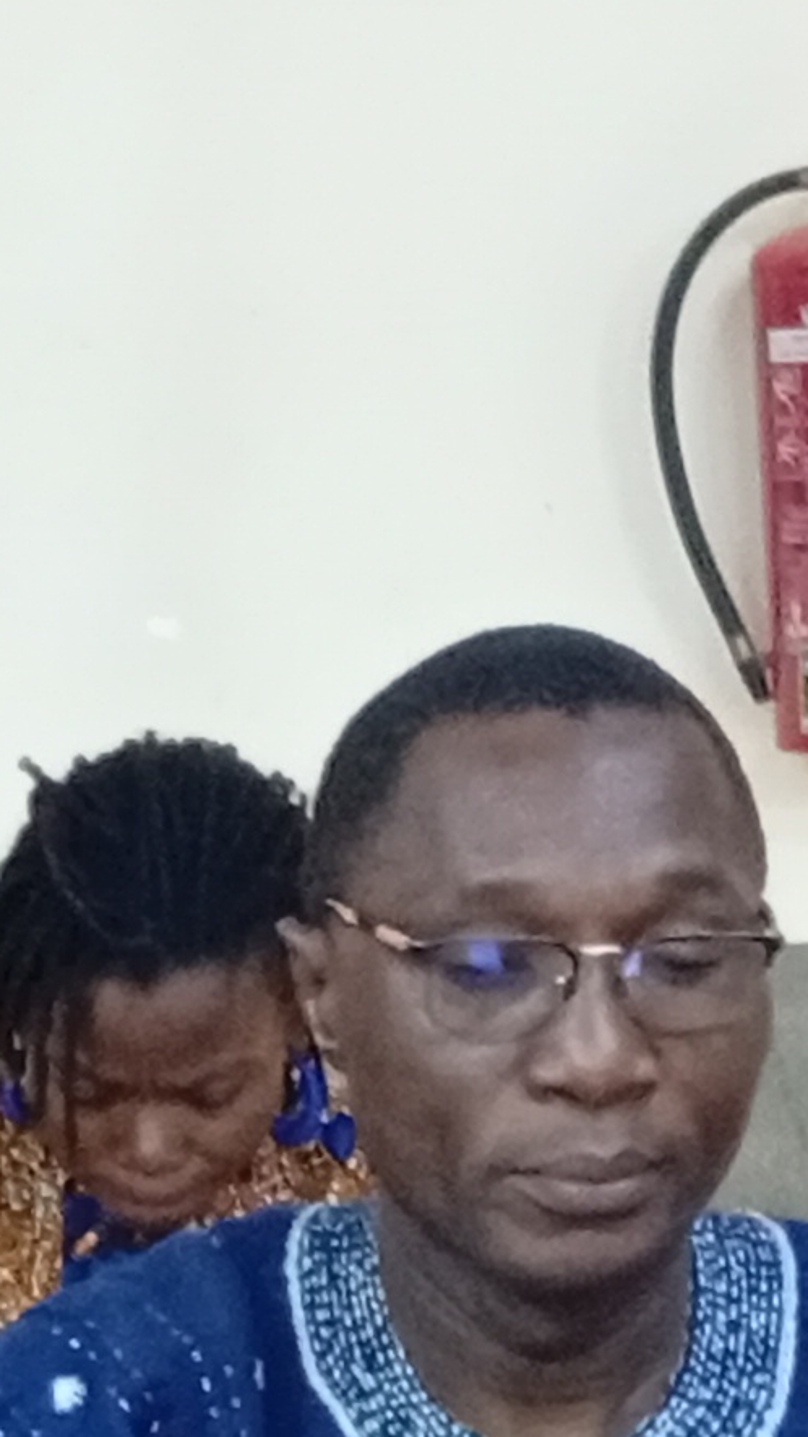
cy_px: 1671
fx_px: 7082
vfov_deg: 11.4
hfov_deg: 6.4
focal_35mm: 186
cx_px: -735
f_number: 1.8
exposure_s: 1/20
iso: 840
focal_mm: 3.98
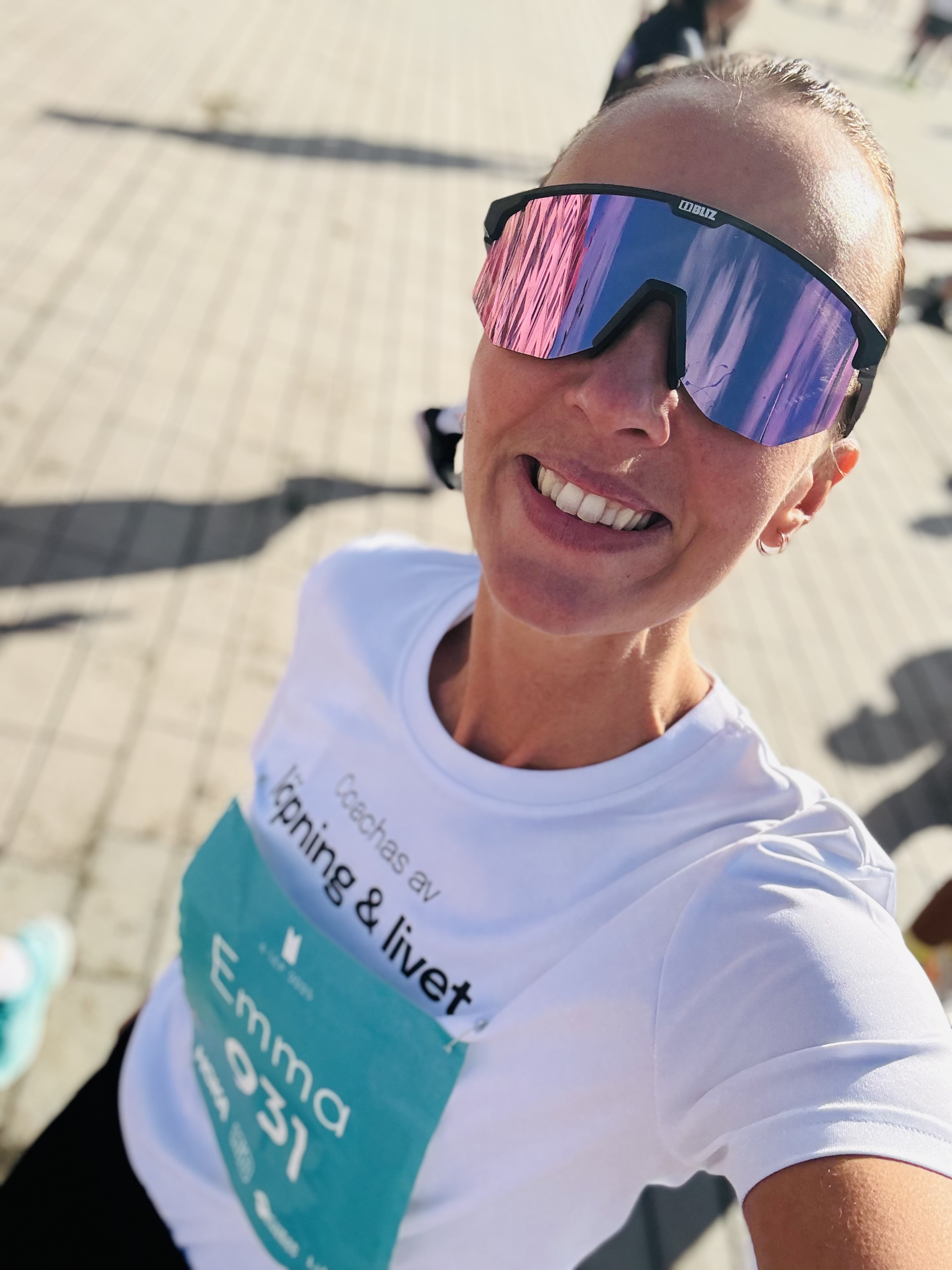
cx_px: 476
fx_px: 1100
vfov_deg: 60.0
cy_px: 635
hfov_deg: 46.8
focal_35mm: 30
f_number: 1.9
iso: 25
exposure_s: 1/1018
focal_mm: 2.69
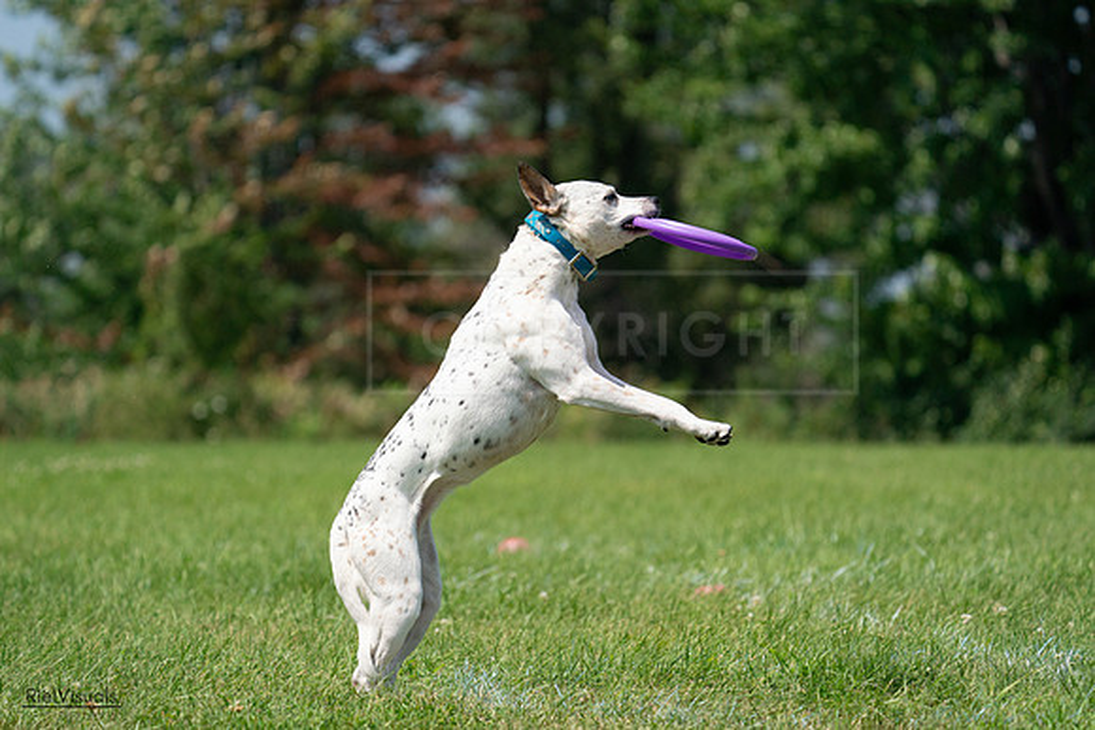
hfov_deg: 8.7
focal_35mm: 236
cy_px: 365
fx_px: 7180
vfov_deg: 5.8
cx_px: 548
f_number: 5.6
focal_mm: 236
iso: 500
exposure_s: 1/4000
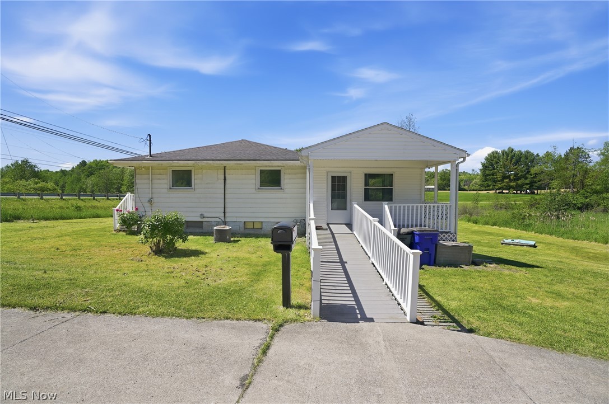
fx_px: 270
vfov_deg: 73.6
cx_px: 304
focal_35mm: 16
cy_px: 202
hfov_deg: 96.8
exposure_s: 1/250
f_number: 8
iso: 80
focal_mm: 16
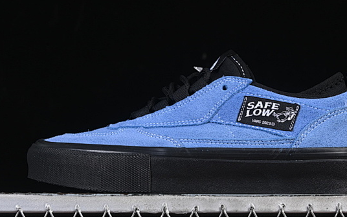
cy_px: 88
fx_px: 1078
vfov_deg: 11.5
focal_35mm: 114
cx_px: 201
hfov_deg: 18.3
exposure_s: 1/80
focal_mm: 50
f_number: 7.1
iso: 160
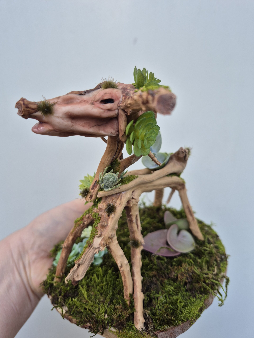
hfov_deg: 58.9
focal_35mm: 23
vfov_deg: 73.9
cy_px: 169
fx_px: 225
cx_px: 127
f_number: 1.8
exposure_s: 1/180
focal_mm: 5.4
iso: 50
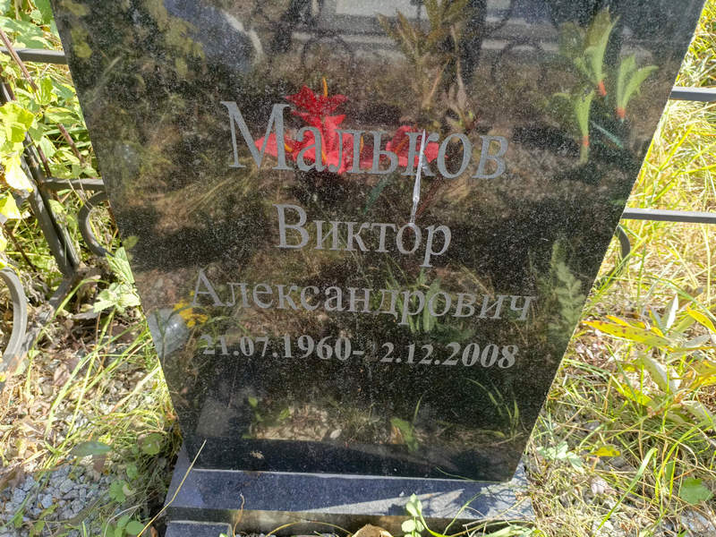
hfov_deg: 69.4
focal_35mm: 25
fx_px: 517
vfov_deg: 54.9
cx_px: 358
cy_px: 268
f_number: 1.69
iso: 110
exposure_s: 1/152
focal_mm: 4.76
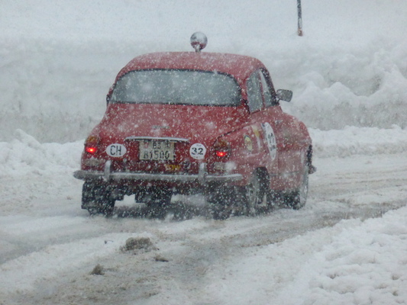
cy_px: 152
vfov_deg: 4.0
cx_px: 204
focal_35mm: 370
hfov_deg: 5.4
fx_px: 4351
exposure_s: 1/400
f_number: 5.9
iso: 1250
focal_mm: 60
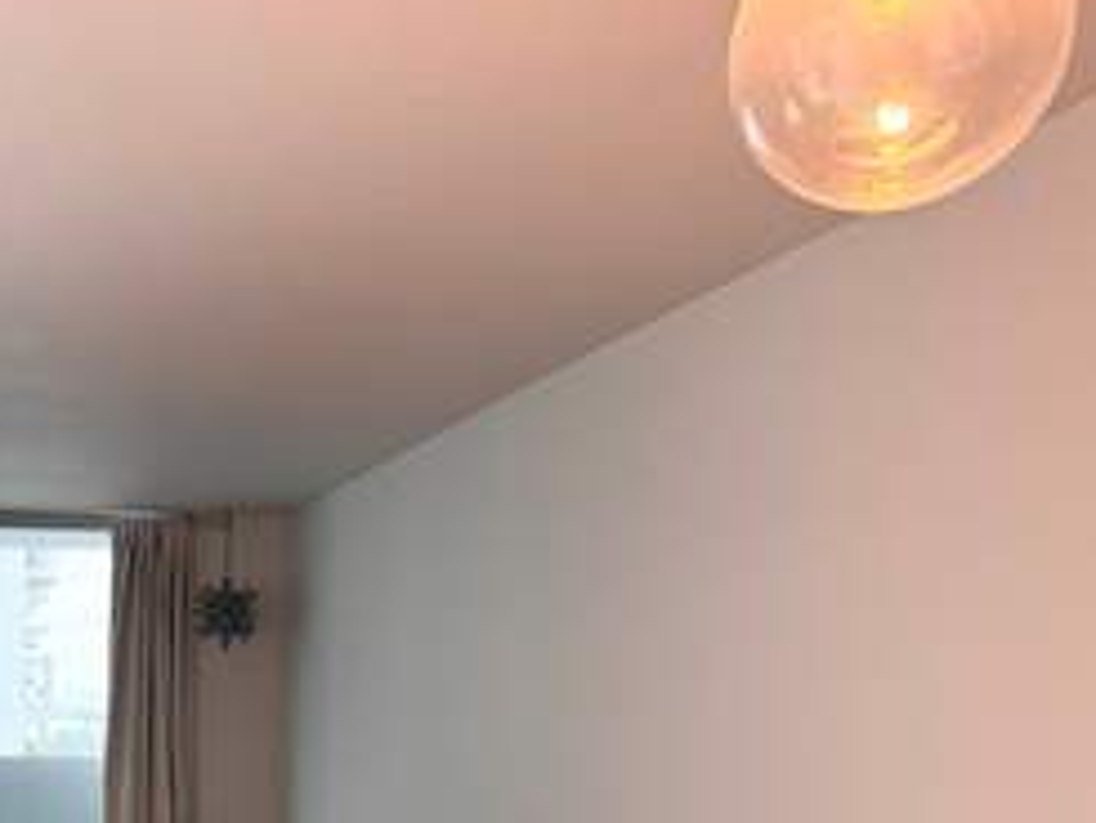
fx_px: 1489
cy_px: 734
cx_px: 121
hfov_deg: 37.9
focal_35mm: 47
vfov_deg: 29.7
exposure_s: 1/60
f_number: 1.78
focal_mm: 6.76
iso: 320
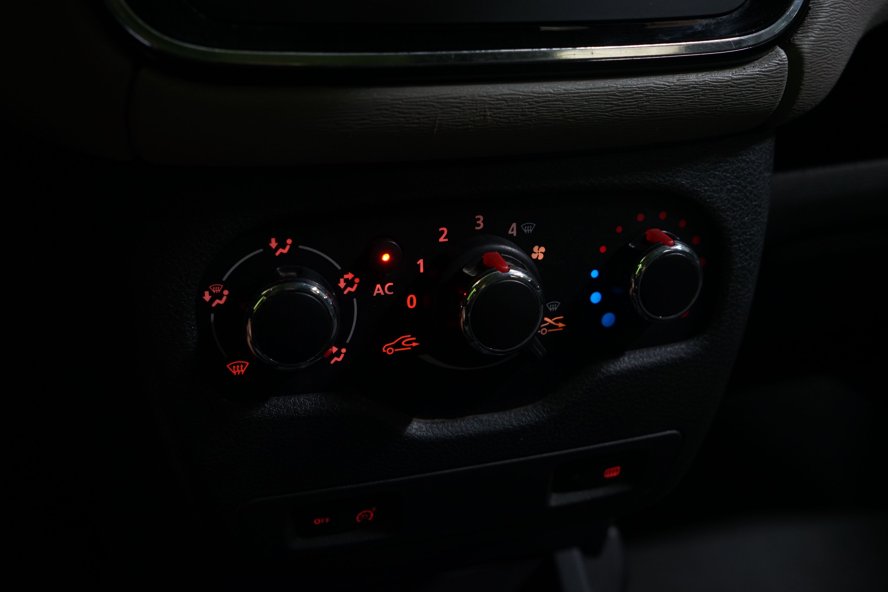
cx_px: 444
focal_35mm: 35
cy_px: 296
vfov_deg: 37.9
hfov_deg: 54.4
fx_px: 863
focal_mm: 35
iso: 640
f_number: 5.6
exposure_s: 1/20
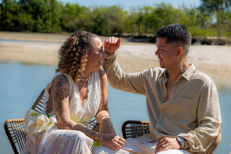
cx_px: 116
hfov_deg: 24.2
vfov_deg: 16.3
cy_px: 77
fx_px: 539
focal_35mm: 84
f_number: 3.5
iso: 100
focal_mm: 56
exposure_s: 1/640
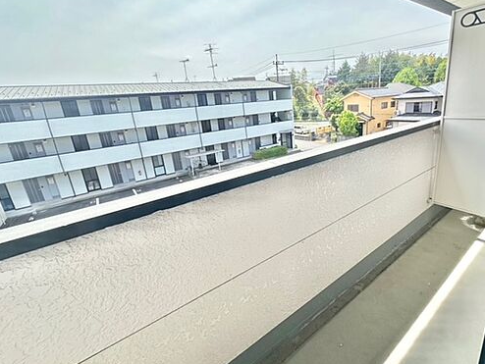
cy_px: 164
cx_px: 277
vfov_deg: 74.6
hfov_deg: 90.4
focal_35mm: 17
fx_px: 238
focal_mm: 2.22
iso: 40
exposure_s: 1/801
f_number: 2.2
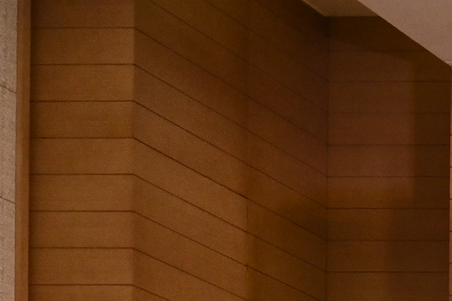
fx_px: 3552
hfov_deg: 6.4
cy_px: 812
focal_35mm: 283
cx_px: 1576
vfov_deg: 4.7
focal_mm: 39
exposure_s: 1/100
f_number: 4
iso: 640
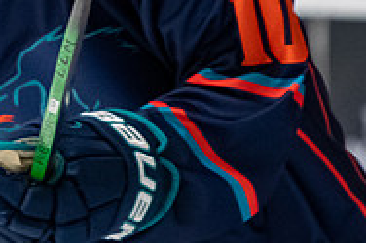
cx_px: -124
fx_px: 12362
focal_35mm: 1217
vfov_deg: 1.1
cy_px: -191
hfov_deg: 1.7
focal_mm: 200
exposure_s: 1/800
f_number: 3.2
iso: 2000
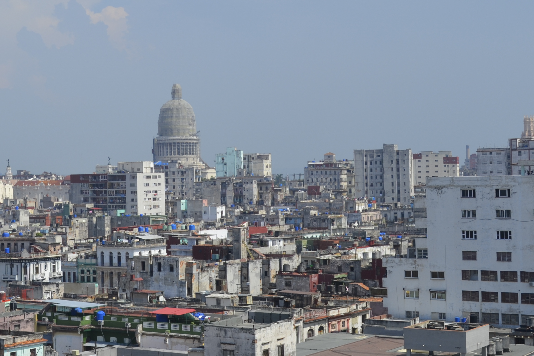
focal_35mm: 74
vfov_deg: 18.4
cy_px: 141
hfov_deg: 27.2
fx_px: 1098
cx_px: 171
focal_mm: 26
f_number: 8
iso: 100
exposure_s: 1/250
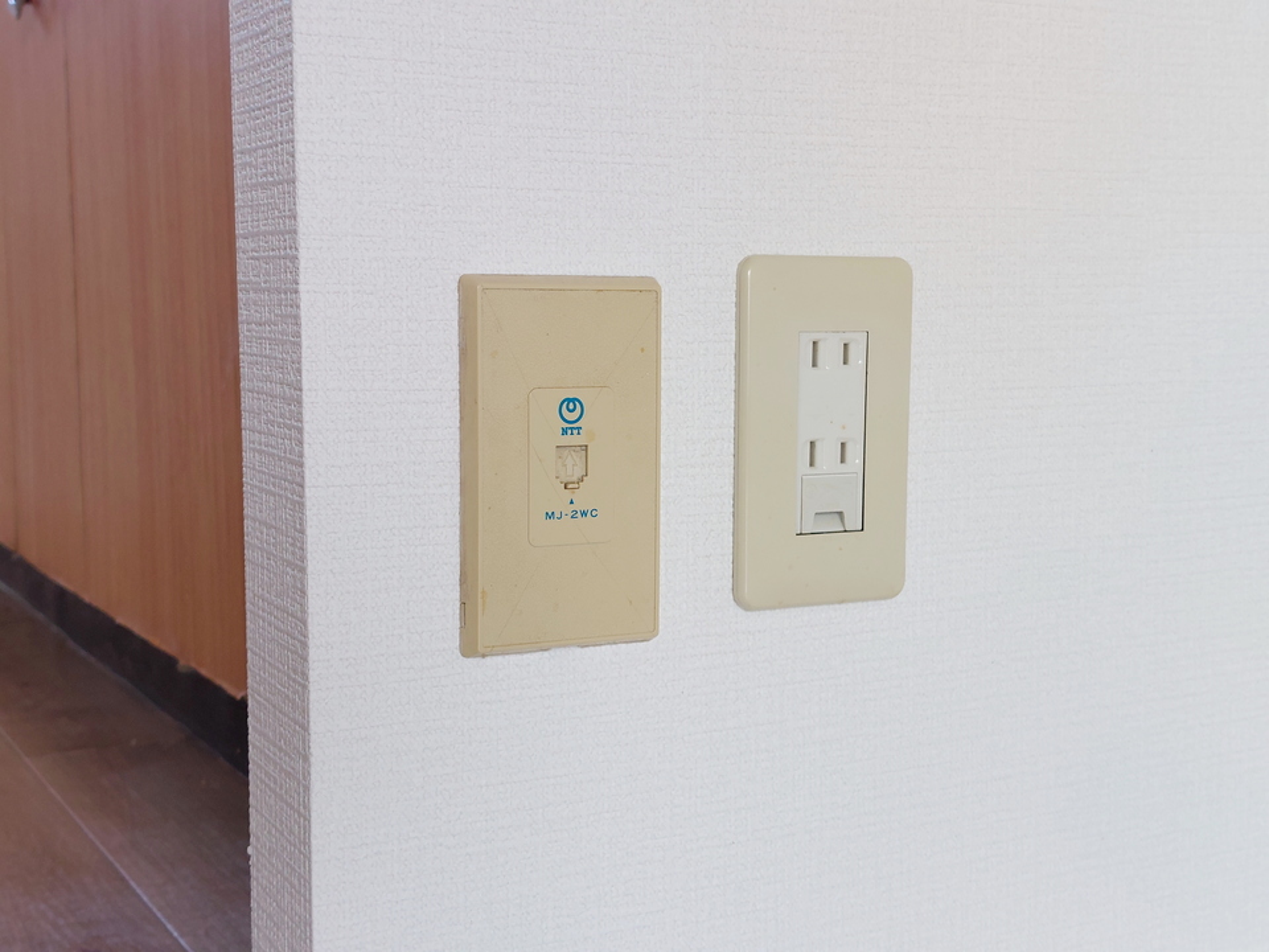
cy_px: 476
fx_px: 880
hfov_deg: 71.6
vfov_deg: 56.8
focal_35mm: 24
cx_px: 634
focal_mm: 5.23
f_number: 1.8
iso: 50
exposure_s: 1/100
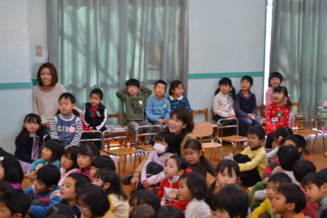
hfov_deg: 35.0
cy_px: 109
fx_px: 518
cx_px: 164
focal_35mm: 57
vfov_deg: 23.8
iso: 400
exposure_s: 1/25
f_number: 5
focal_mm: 38
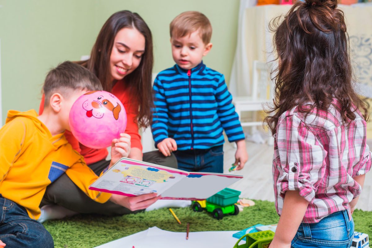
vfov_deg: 27.0
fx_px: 517
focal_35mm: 50
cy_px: 124
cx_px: 186
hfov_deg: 39.6
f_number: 5.6
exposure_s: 1/160
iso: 160
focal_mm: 50
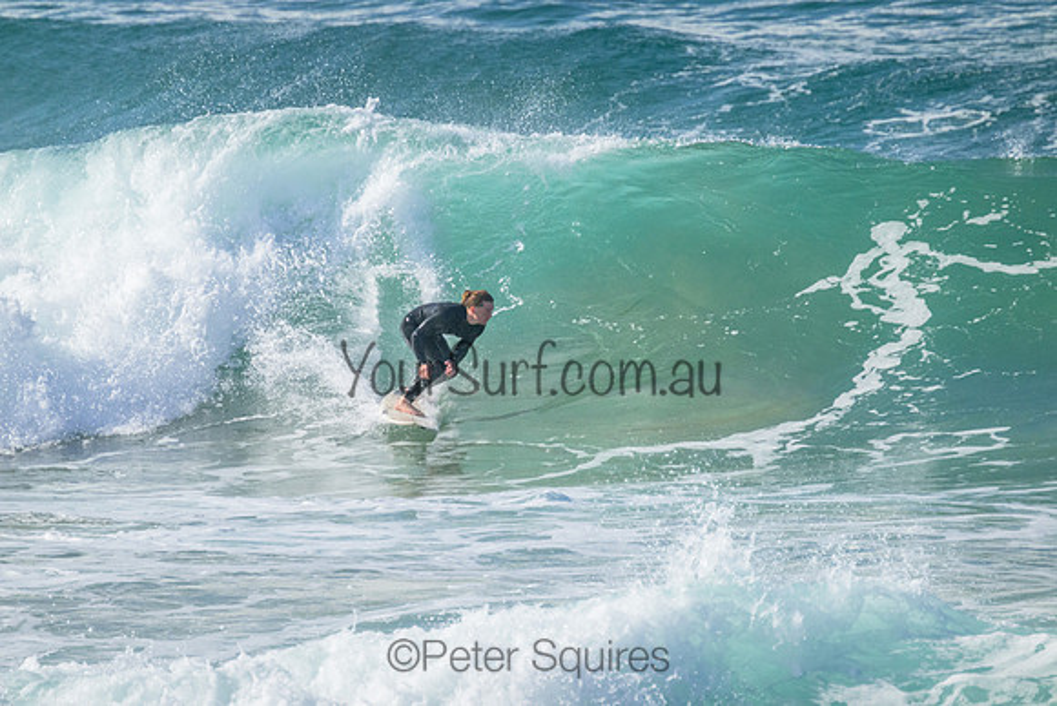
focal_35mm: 800
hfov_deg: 2.6
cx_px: 528
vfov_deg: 1.7
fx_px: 23493
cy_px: 353
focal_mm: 800
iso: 2500
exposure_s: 1/1600
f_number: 11
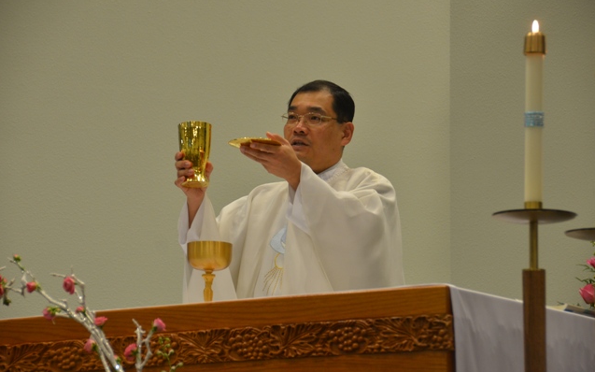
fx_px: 2238
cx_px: 297
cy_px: 194
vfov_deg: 9.5
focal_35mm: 138
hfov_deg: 15.1
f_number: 5.3
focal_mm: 90
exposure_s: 1/40
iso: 800
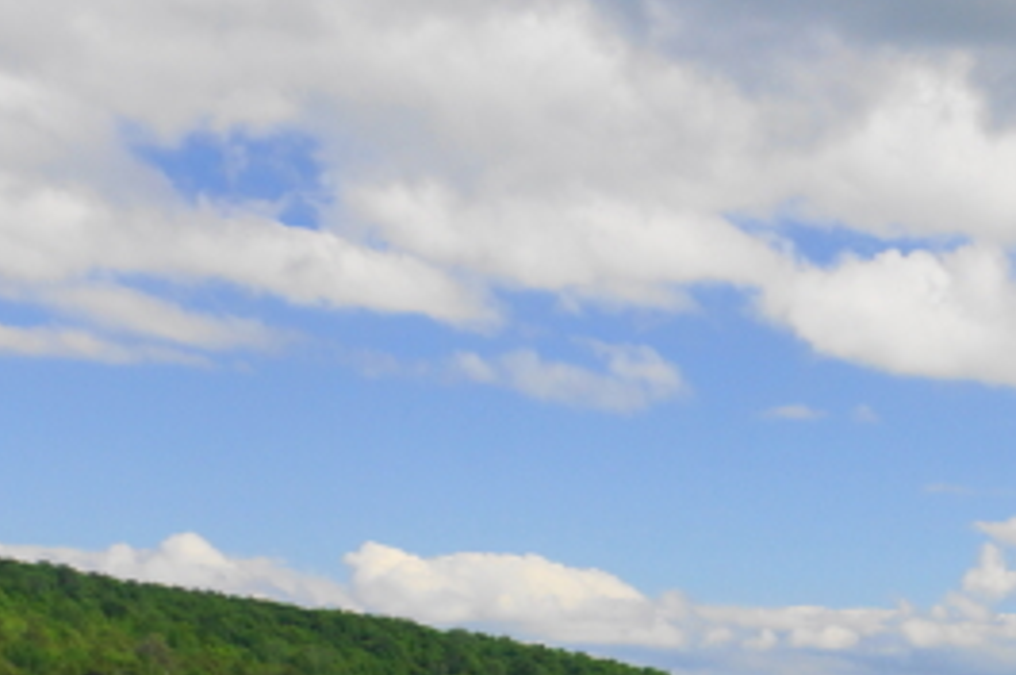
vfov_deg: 13.0
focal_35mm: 102
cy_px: 871
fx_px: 2875
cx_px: 1583
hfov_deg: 17.7
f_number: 9
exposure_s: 1/100
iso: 100
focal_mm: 18
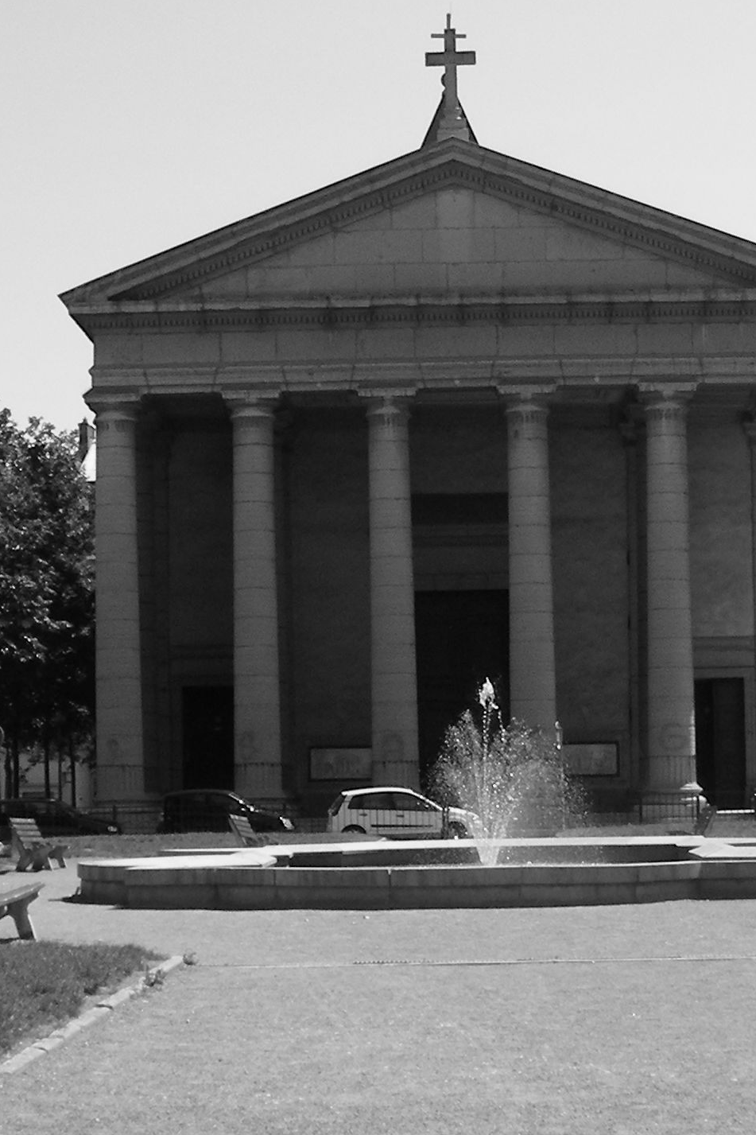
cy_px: 665
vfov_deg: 26.0
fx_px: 2457
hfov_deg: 17.5
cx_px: 423
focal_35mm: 78
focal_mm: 6.3
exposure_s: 1/620
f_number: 4
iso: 50
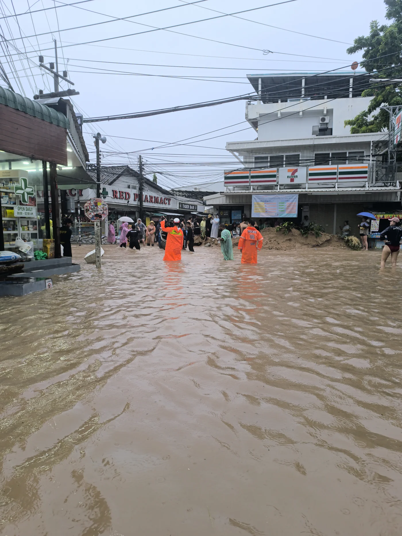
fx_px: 356
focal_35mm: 23
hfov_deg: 58.9
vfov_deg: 73.9
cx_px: 201
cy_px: 268
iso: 125
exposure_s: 1/100
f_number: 1.65
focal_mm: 6.14
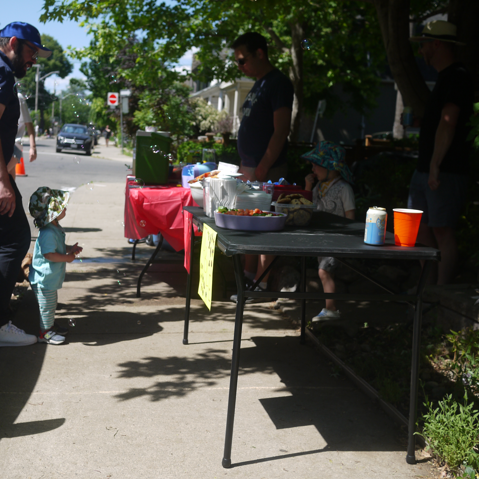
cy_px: 236
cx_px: 171
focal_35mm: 48
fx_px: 751
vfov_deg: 35.4
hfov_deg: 35.1
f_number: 2.8
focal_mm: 20
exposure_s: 1/2000
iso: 100
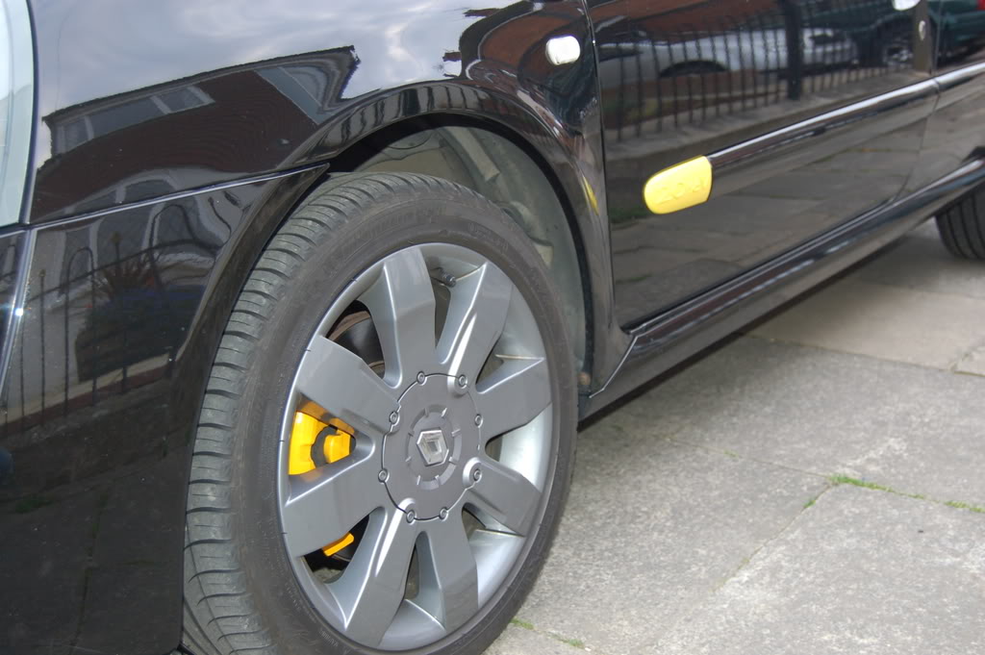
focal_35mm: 45
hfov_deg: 43.6
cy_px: 328
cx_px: 492
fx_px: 1230
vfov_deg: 29.8
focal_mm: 30
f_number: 4.2
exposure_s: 1/60
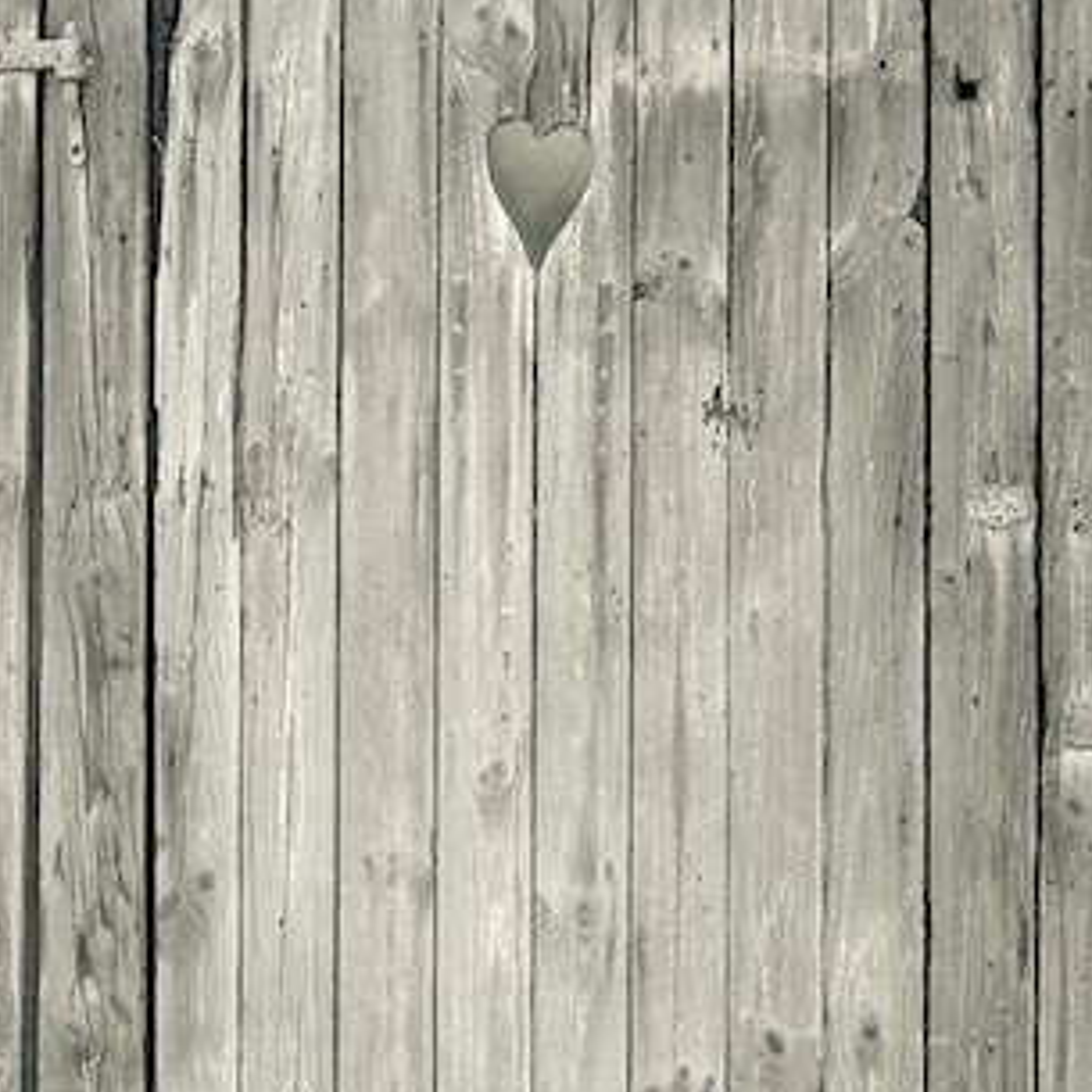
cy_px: 424
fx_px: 4176
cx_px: 960
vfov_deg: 14.9
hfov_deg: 14.8
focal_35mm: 117
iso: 800
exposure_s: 1/160
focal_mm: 35
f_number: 5.6
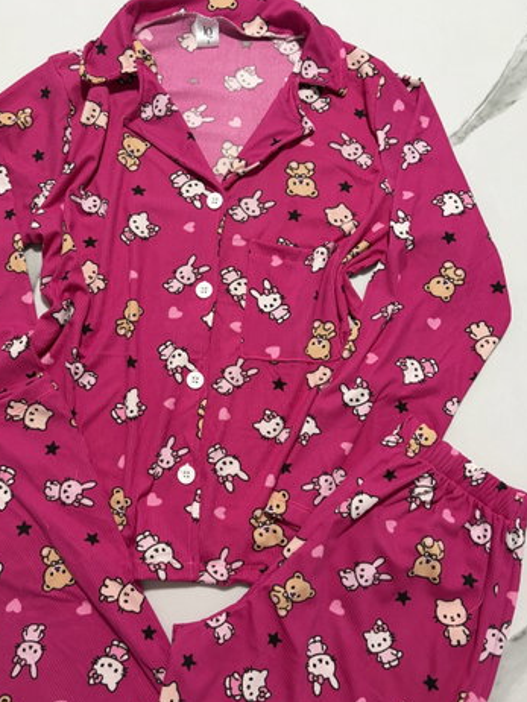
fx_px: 608
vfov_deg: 59.9
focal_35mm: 30
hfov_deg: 46.7
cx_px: 232
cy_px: 347
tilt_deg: -77.9
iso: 320
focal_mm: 5.96
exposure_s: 1/60
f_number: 1.6
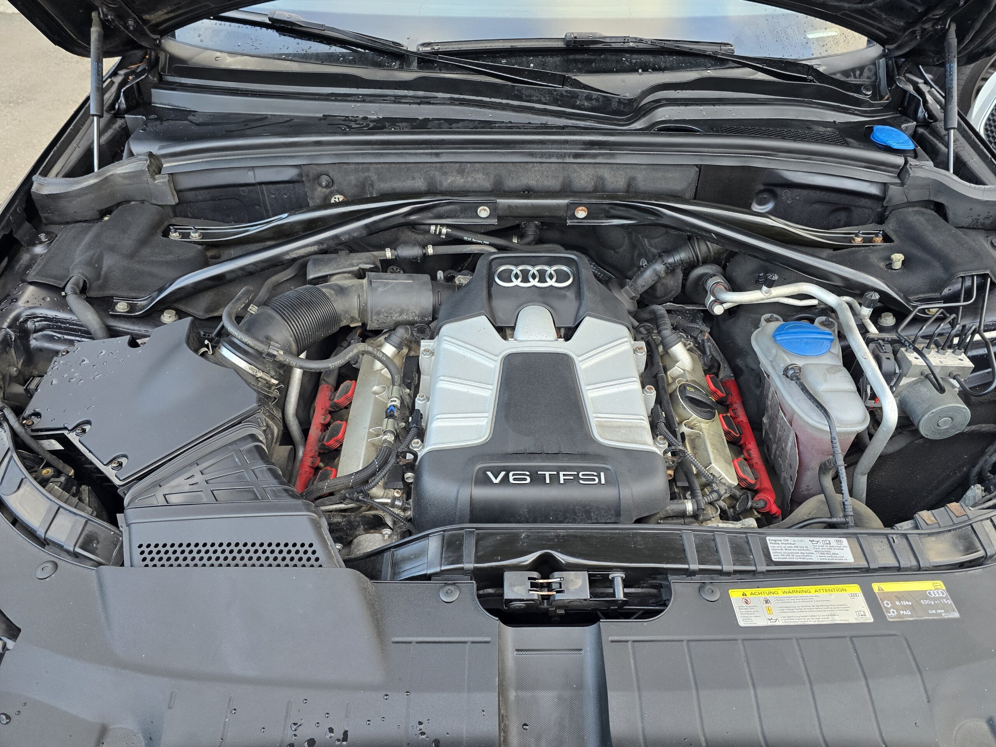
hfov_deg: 73.9
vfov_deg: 58.9
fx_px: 662
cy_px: 374
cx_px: 498
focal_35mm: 23
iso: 160
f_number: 1.7
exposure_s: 1/120
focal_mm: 6.3
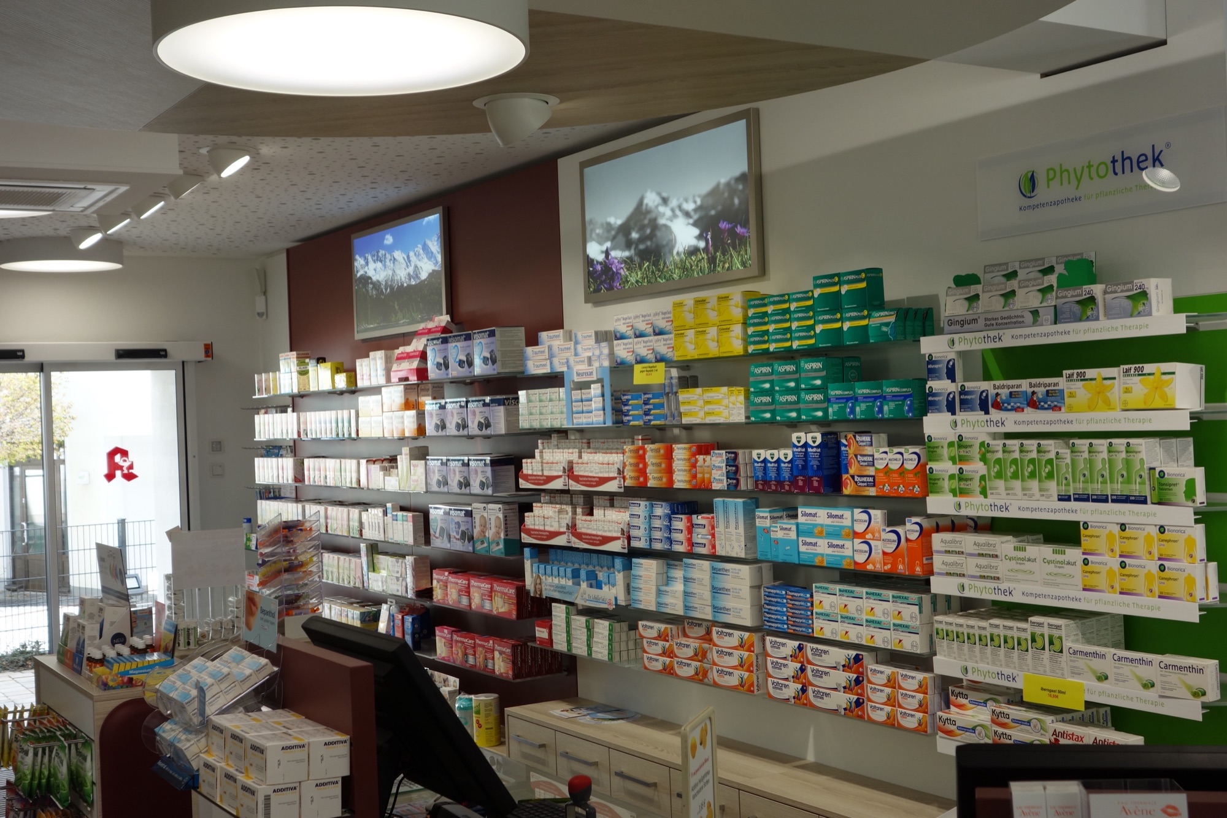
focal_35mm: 45
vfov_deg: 29.9
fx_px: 1534
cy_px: 409
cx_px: 614
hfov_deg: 43.6
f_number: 4.5
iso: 125
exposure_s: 1/100
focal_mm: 16.59
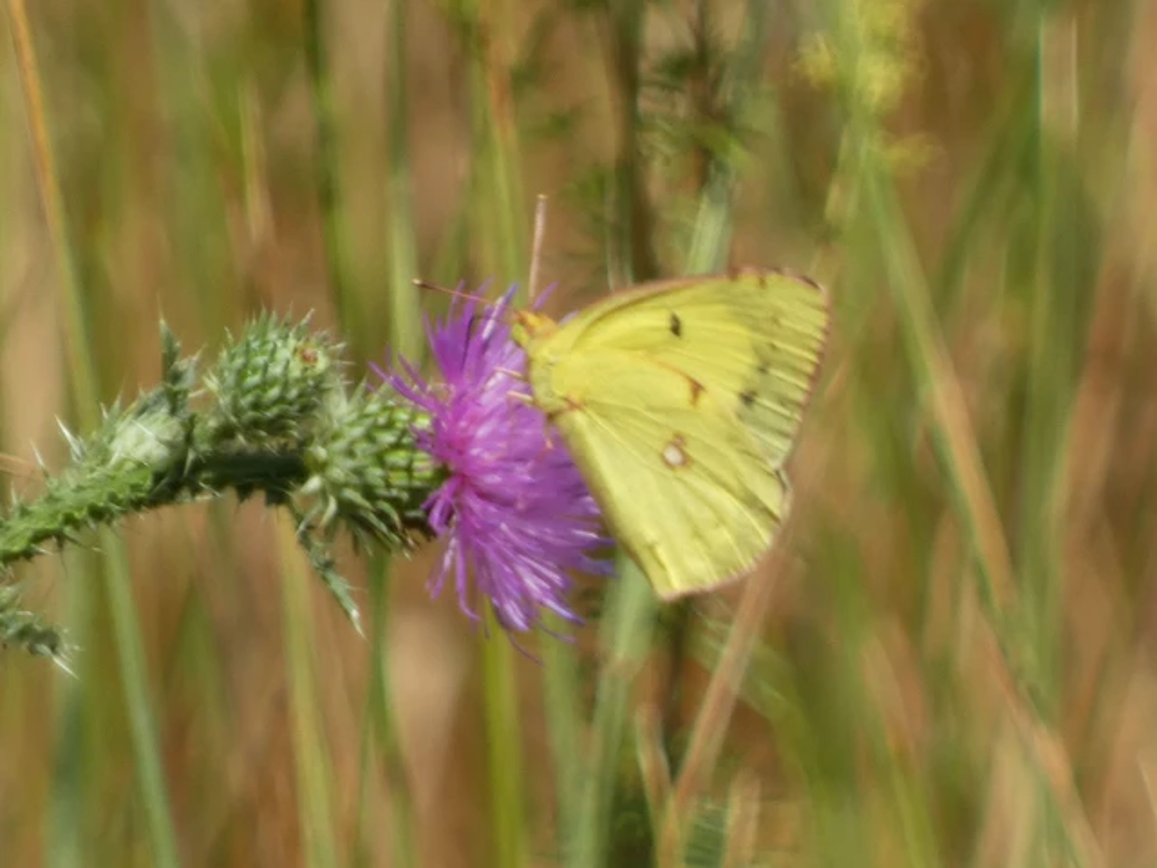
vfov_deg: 1.2
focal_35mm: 1200
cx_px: 578
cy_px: 434
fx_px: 40109
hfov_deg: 1.7
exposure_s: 1/200
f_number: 5.9
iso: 80
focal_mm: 215
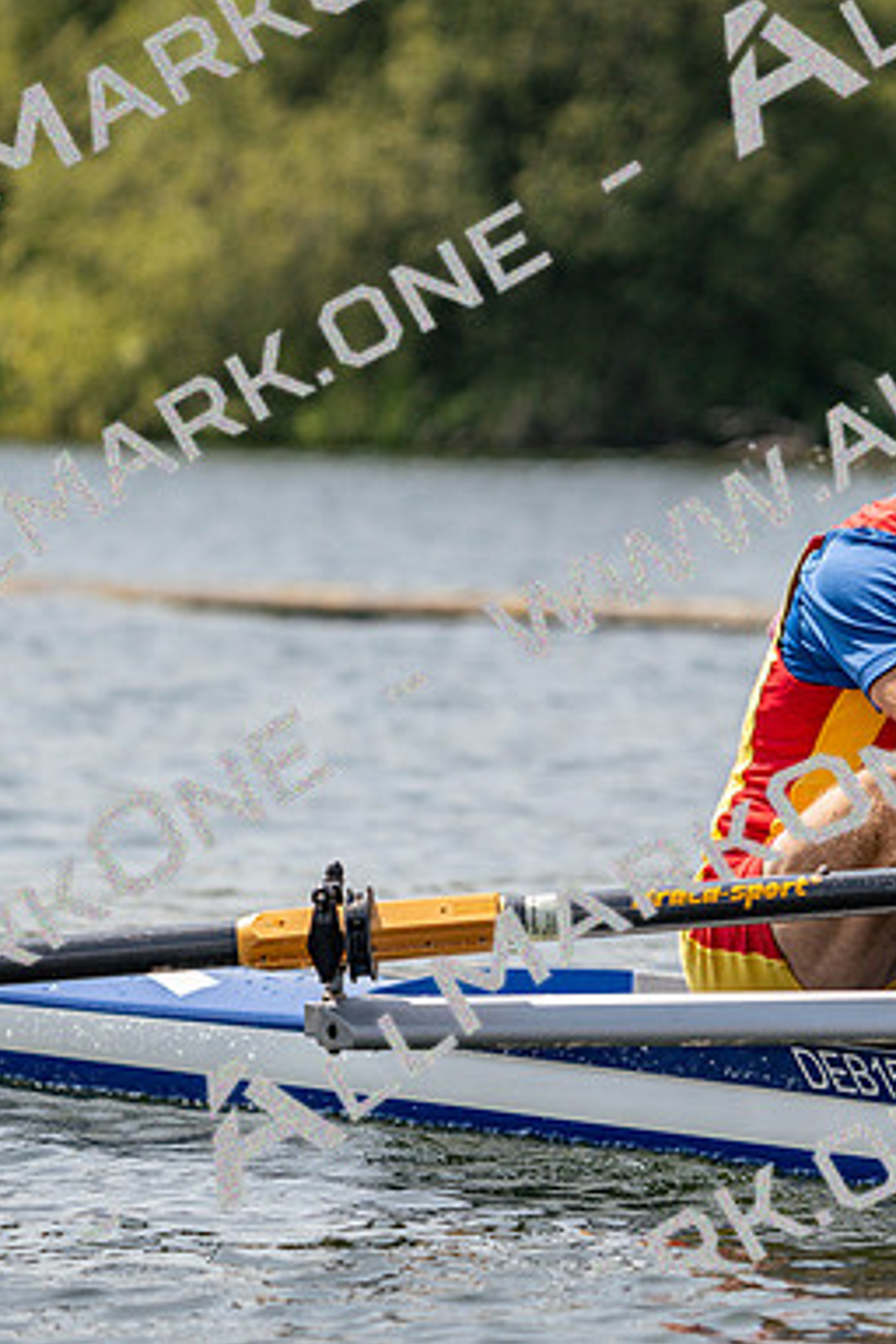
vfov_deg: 6.8
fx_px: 11274
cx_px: 917
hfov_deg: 4.5
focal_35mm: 302
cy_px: 670
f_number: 5.6
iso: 200
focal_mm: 200
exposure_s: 1/1600
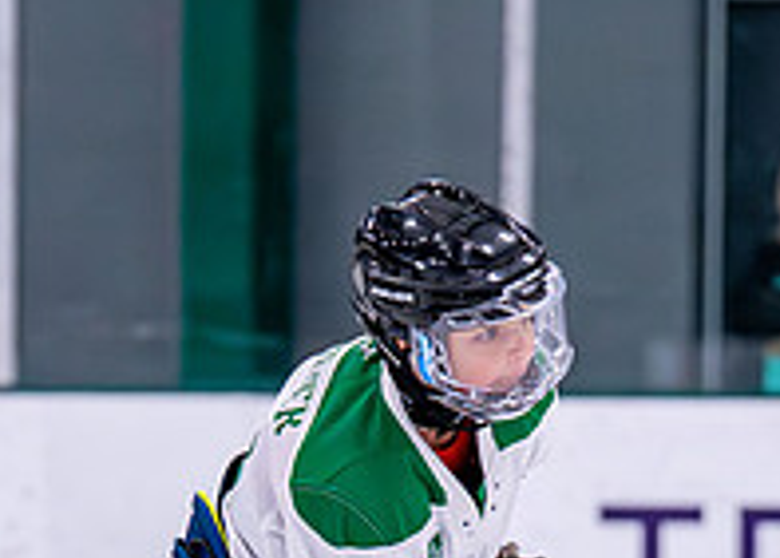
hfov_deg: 3.6
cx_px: 239
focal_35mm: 557
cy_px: 750
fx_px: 12347
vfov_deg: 2.6
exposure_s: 1/1250
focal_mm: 124
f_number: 2.8
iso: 2500
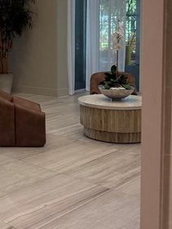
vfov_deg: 33.4
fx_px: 377
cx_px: -24
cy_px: 73
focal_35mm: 57
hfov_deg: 23.8
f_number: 1.78
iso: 200
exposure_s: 1/120
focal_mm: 6.76
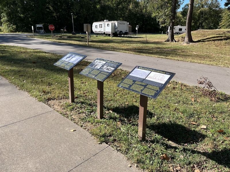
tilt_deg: -17.7
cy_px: 86
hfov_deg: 67.3
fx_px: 173
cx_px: 115
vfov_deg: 53.1
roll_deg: -0.2
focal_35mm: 26
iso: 50
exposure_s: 1/1517
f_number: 1.6
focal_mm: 5.1
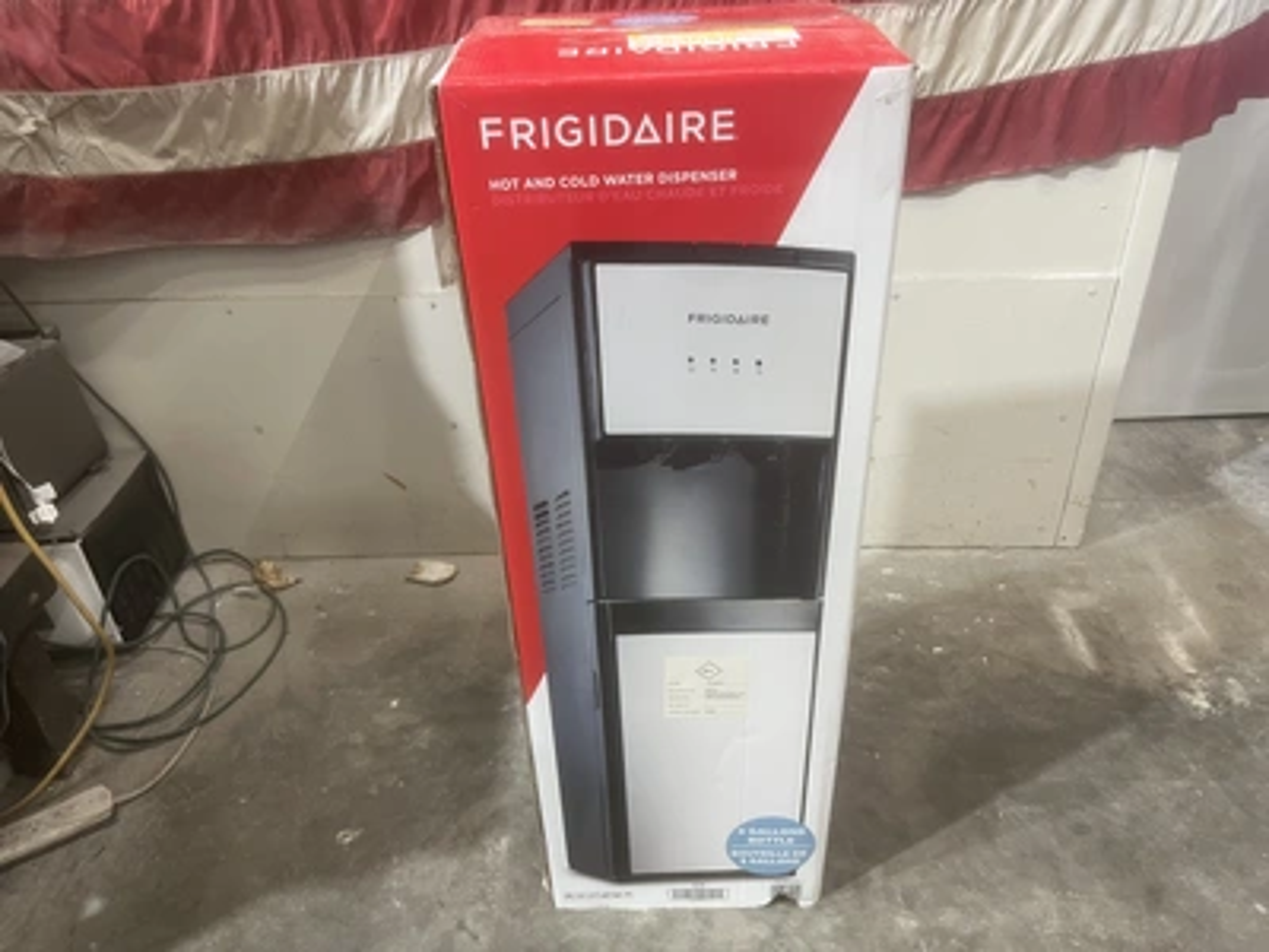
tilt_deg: -32.1
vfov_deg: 53.1
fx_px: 953
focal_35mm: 26
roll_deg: +3.0
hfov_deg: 67.3
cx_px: 634
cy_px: 476
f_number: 1.6
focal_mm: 5.1
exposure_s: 1/60
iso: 125
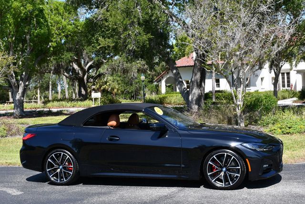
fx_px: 475
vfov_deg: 24.2
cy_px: 102
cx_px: 152
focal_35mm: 56
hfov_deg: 35.6
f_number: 8
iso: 160
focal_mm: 28
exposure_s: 1/250
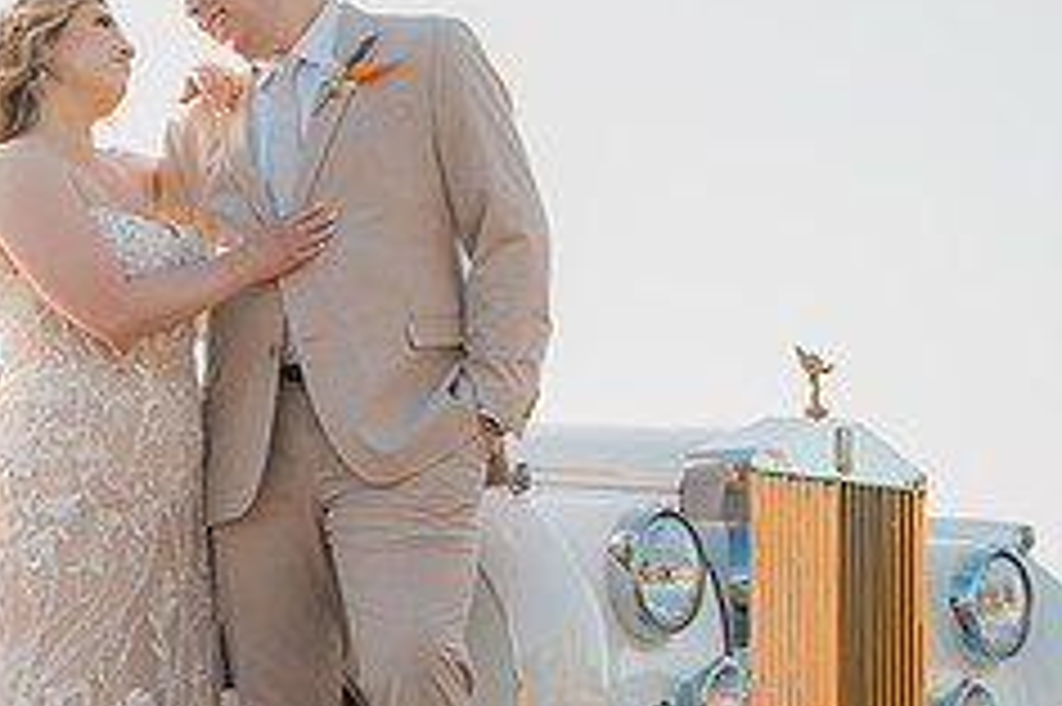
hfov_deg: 16.2
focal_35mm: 123
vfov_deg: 11.1
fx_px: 3626
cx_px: -76
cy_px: 456
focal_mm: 50
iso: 125
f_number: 2.5
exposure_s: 1/800
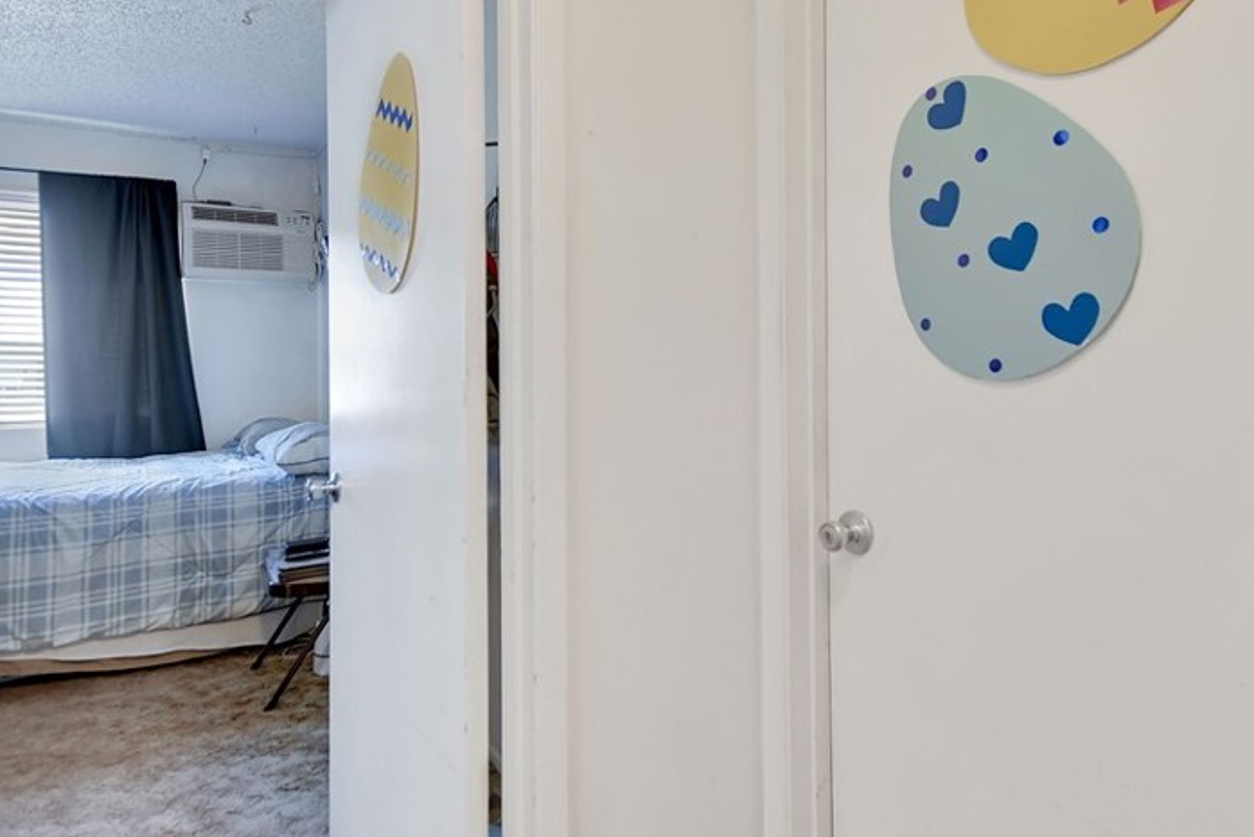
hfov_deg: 78.6
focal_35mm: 22
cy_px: 355
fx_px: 767
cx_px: 622
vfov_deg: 57.0
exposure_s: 1/50
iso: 800
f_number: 3.5
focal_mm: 10
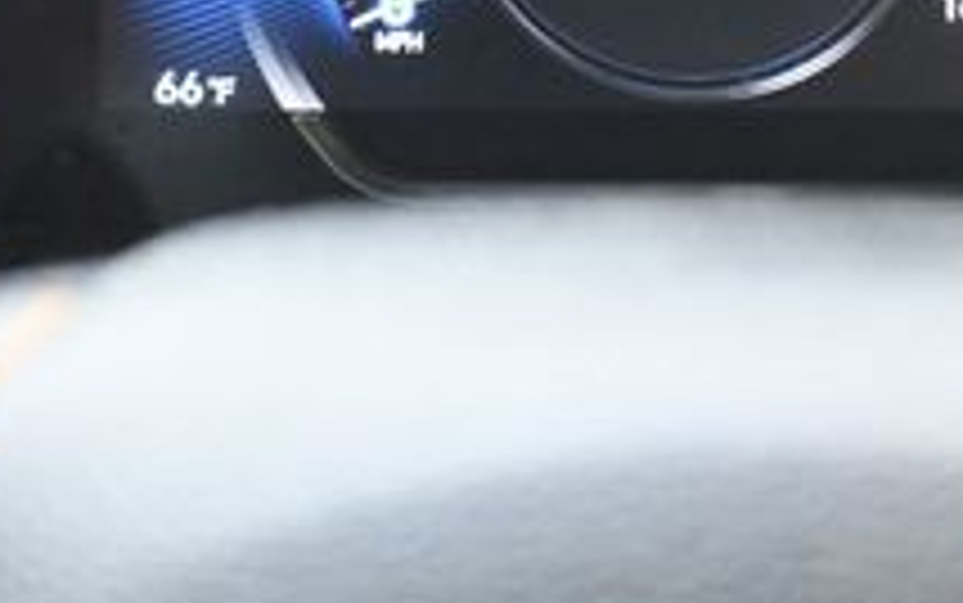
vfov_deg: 6.2
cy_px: -315
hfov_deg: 10.0
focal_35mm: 210
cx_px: 657
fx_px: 5514
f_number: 5.3
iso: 3200
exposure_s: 1/100
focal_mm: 46
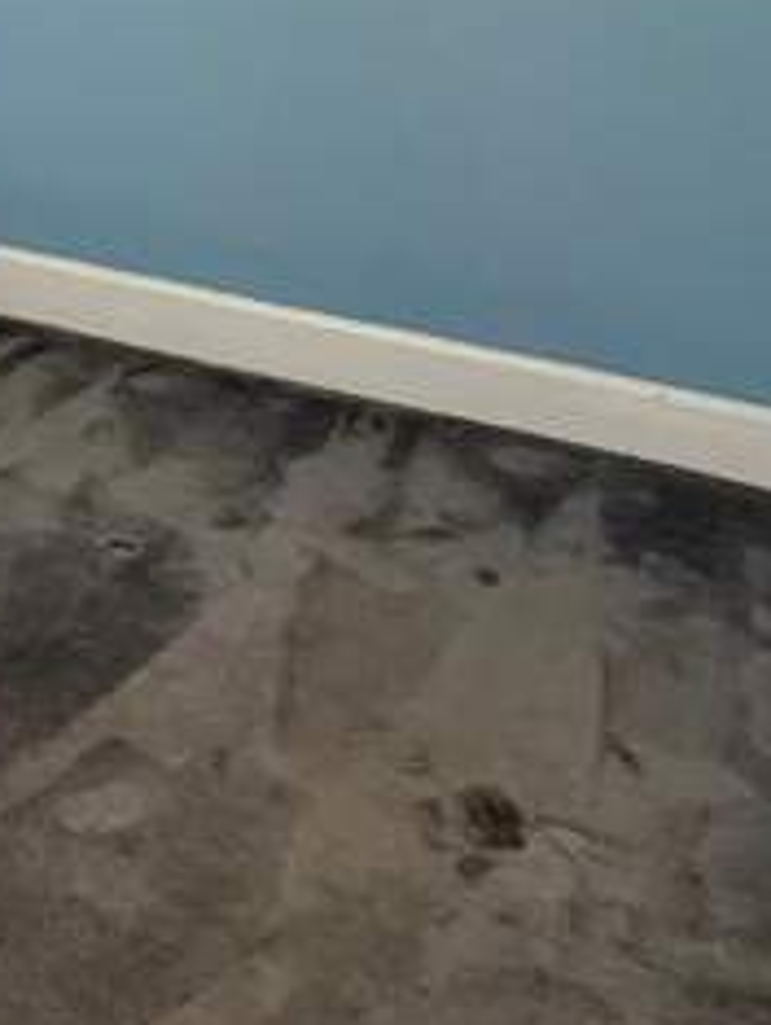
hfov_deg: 19.3
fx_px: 2105
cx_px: -202
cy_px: -324
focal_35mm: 71
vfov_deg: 23.9
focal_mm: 4.25
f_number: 1.8
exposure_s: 1/60
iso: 160
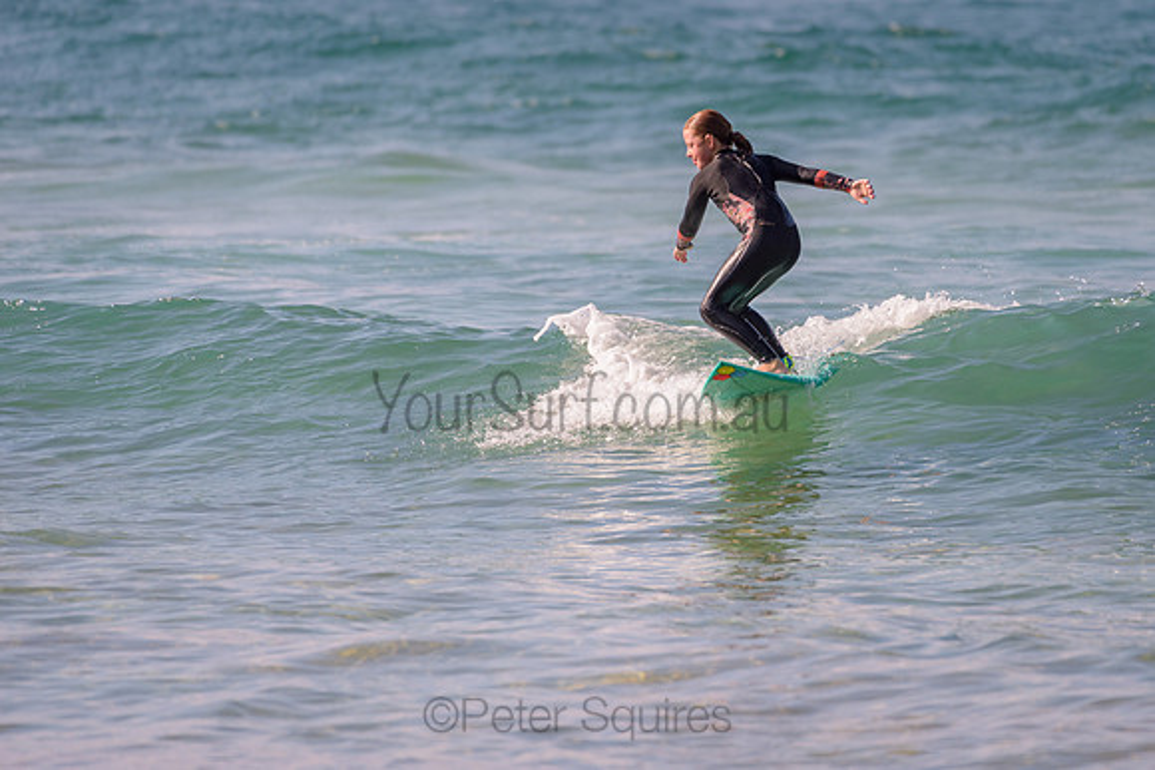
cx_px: 708
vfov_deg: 2.2
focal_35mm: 613
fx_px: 19682
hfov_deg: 3.4
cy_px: 316
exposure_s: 1/2000
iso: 250
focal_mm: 500
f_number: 5.6
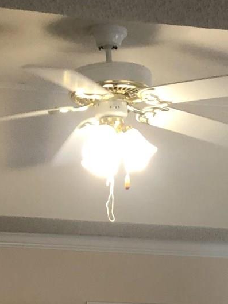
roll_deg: -1.8
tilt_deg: -8.1
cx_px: 90
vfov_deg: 13.6
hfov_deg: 12.1
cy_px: 618
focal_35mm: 122
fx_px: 1071
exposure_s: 1/30
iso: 32
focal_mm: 4
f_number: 1.8
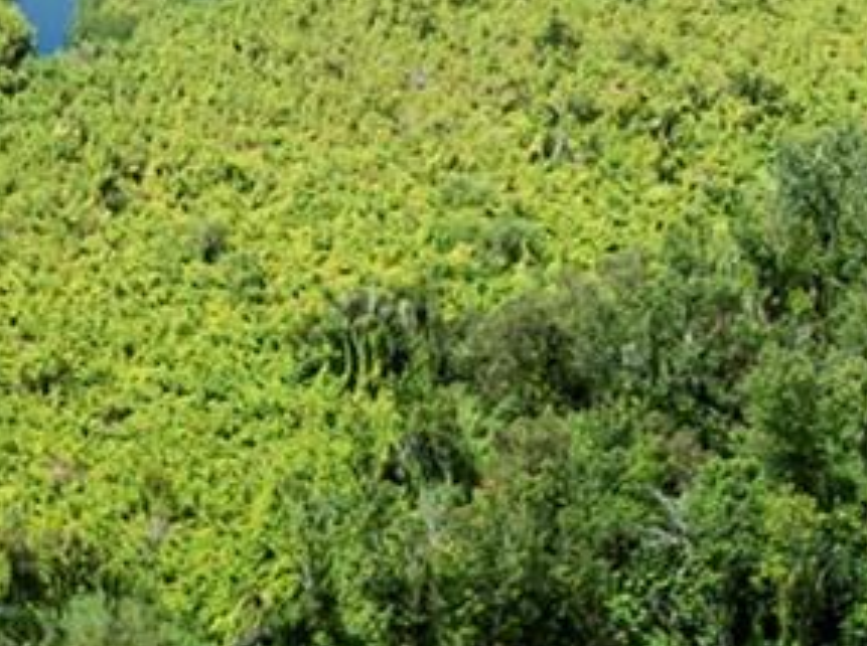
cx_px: 329
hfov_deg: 14.7
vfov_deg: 9.7
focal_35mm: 134
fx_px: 3349
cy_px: 1562
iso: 100
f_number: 2.8
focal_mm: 12.29
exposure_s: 1/1600
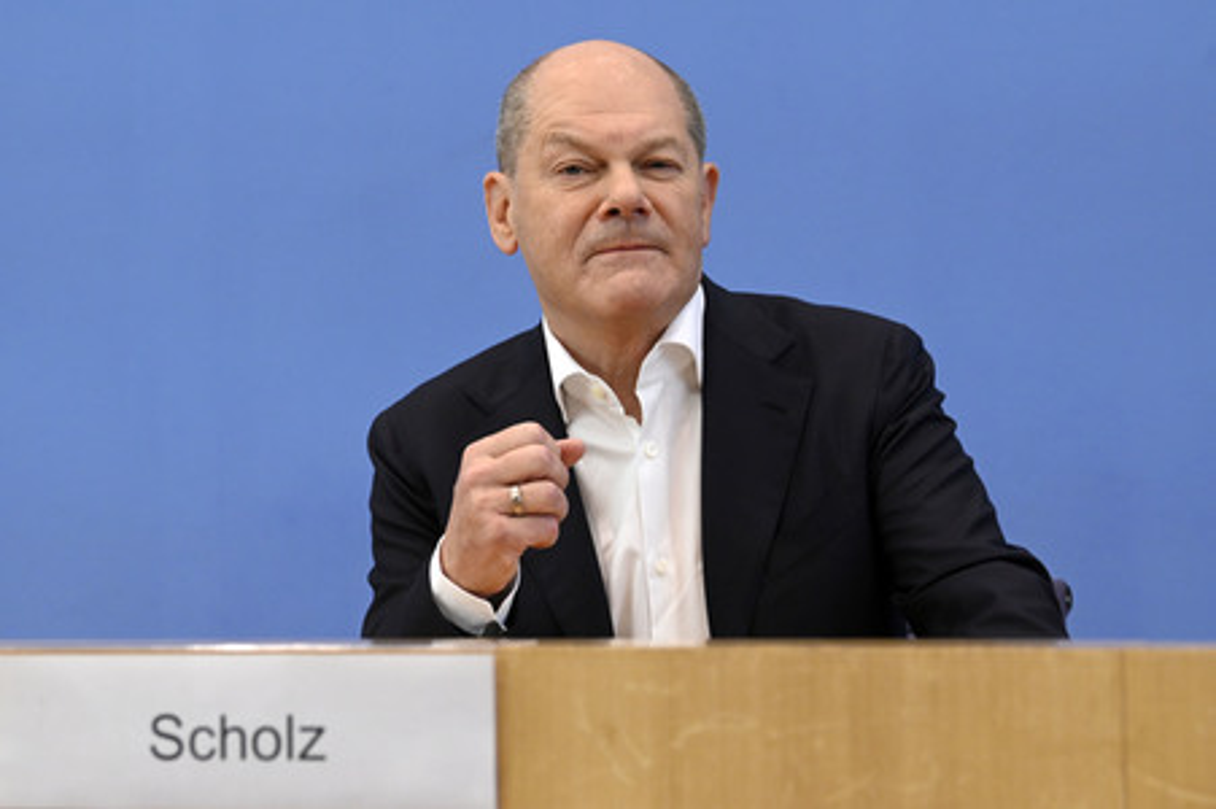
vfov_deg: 17.5
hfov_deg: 26.0
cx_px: 608
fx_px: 2633
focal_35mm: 78
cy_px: 404
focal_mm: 78
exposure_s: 1/1000
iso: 3200
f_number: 5
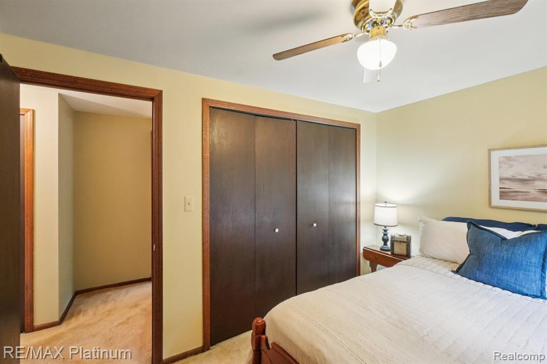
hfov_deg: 100.4
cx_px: 274
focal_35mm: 15
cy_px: 182
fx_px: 228
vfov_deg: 77.3
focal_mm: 10
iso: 3200
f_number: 8
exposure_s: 1/30
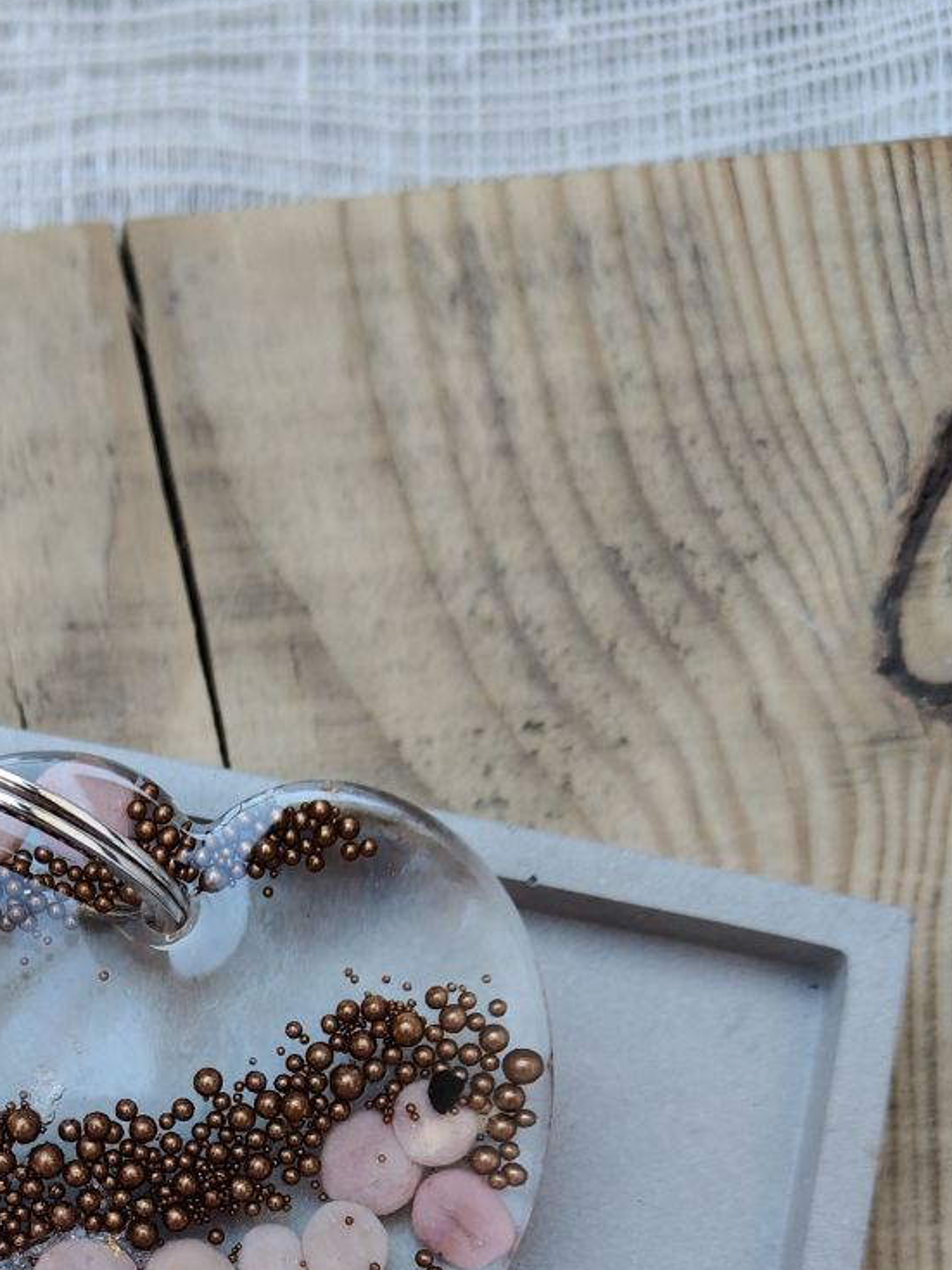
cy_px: 1235
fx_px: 1724
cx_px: 154
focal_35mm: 47
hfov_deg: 29.9
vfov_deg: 36.8
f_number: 1.8
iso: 64
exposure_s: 1/100
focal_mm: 5.59
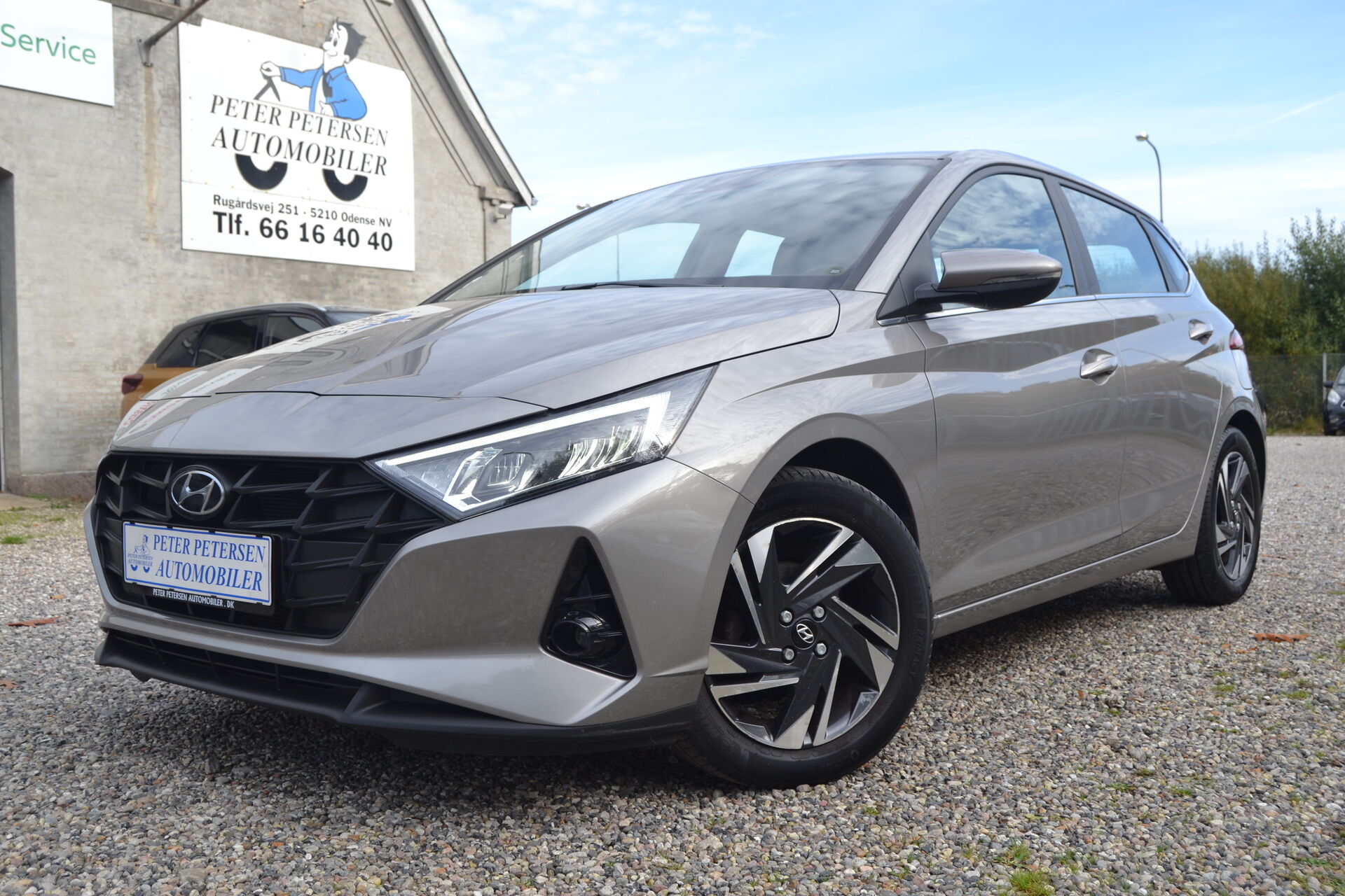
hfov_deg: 55.1
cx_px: 672
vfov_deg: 38.4
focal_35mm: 34
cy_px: 448
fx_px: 1289
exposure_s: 1/200
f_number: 7.1
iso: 100
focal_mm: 23
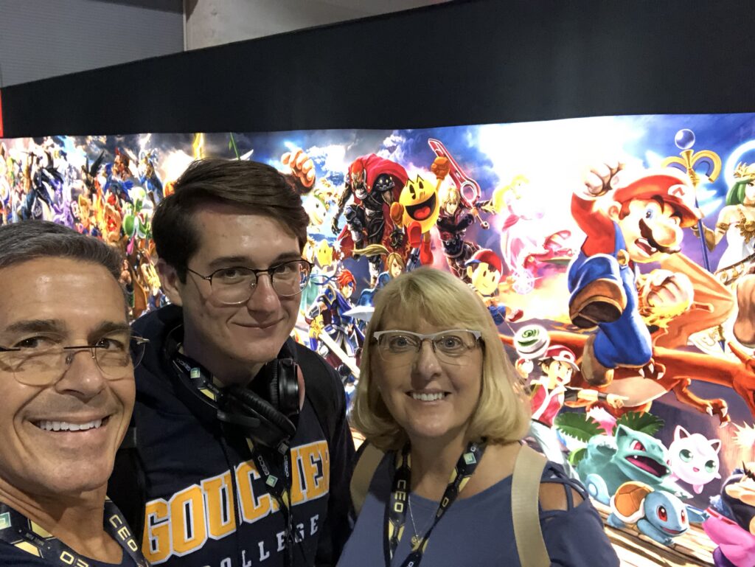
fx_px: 698
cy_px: 284
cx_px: 378
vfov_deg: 44.2
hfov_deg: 56.8
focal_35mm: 32
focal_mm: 2.87
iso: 320
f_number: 2.2
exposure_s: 1/60
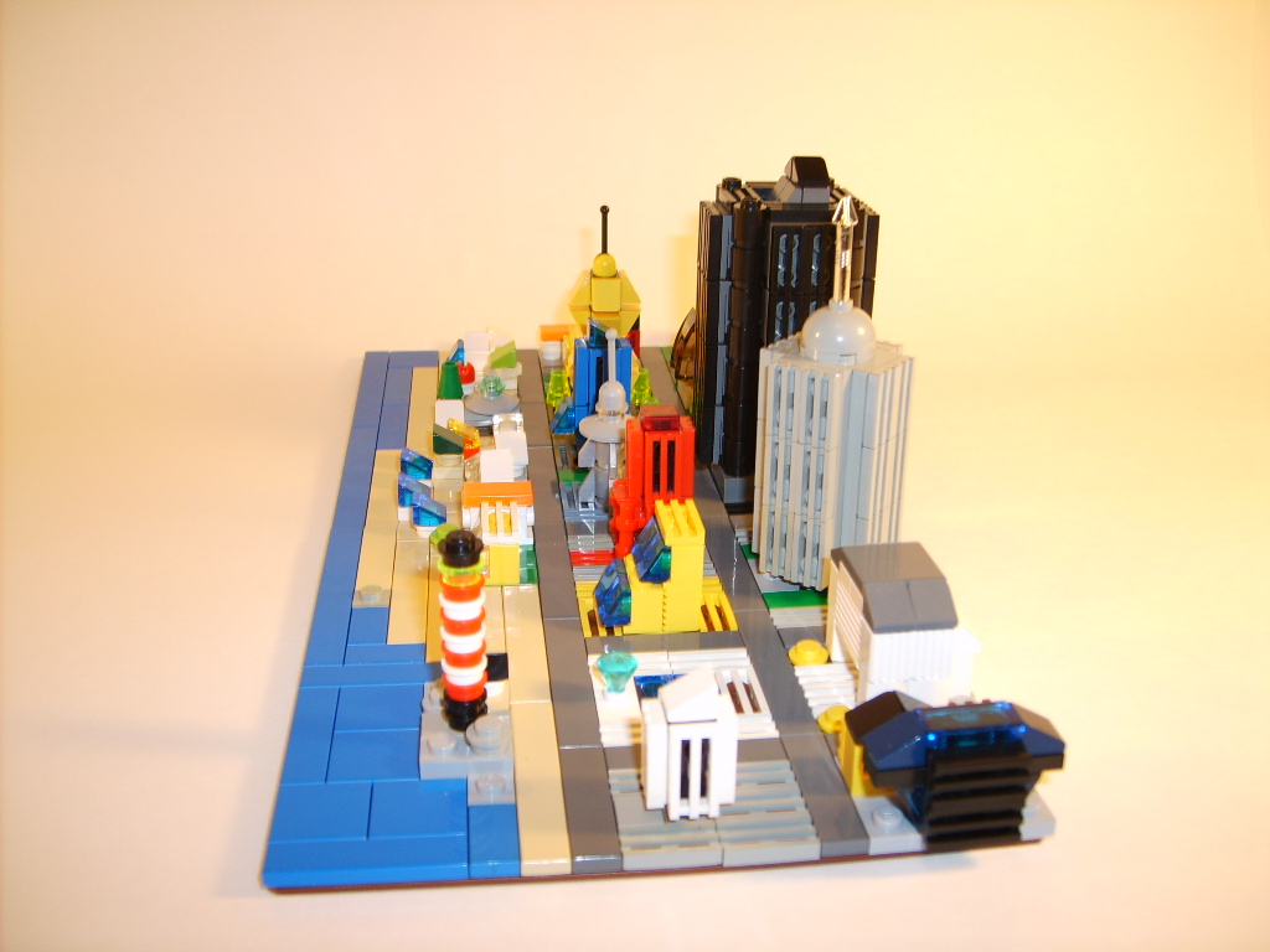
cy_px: 476
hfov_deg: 52.6
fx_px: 1284
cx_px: 635
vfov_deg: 40.7
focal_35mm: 35
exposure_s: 1/30
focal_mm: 5.8
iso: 50
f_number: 2.8
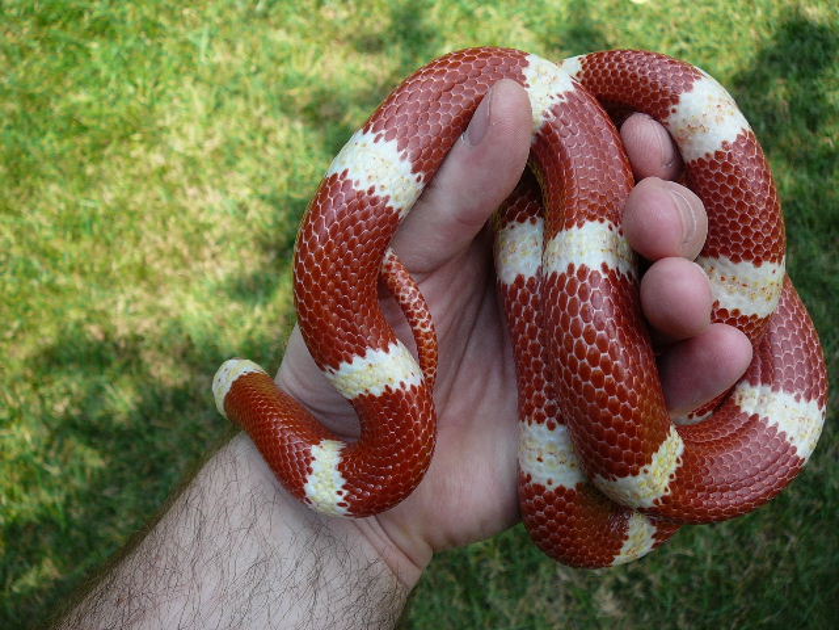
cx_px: 420
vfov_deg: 40.7
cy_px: 315
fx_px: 848
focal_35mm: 35
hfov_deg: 52.6
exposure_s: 1/500
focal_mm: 5.2
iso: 80
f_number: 2.8
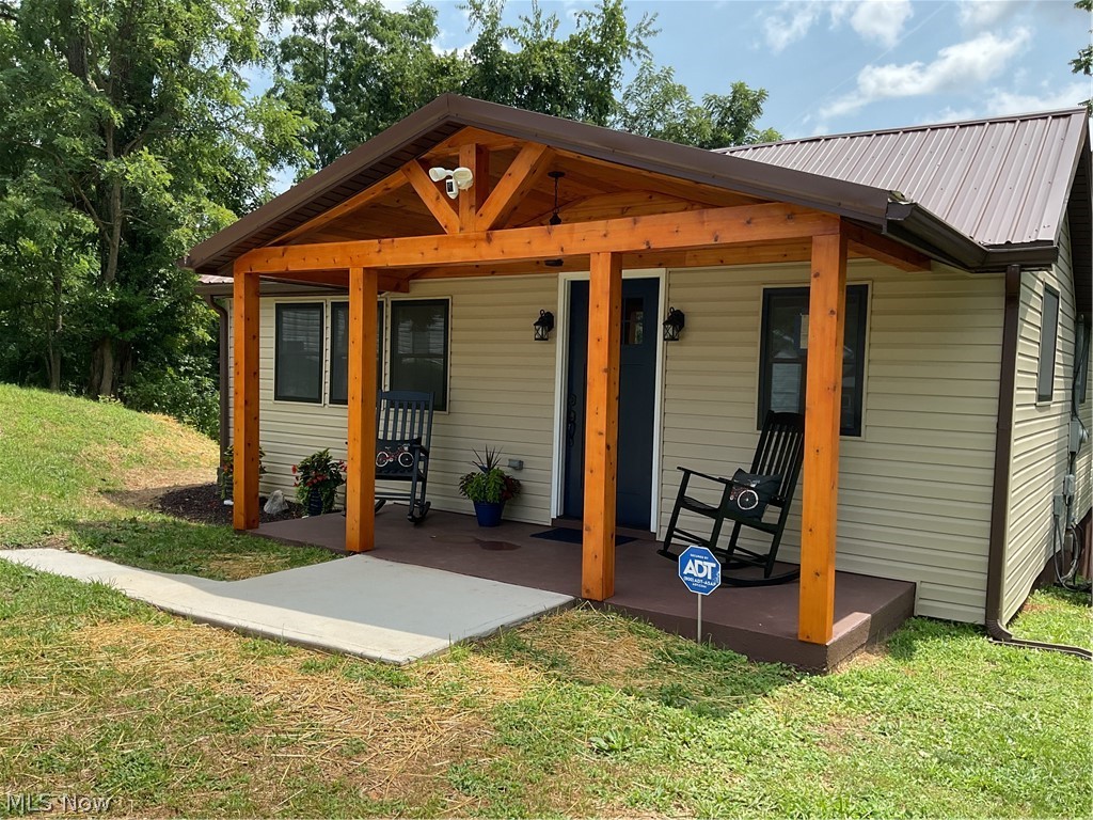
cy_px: 410
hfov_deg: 61.7
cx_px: 546
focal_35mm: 29
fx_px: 916
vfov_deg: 48.2
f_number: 1.8
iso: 16
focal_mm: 3
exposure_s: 1/944
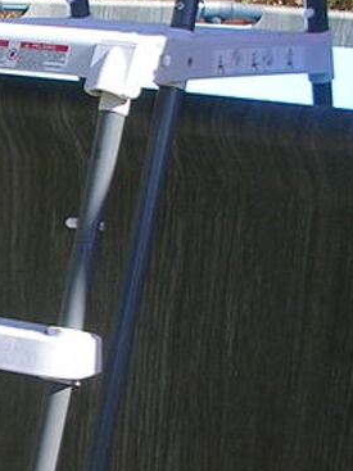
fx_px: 1877
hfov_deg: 10.4
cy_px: 264
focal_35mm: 138
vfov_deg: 14.3
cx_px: -144
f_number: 2.8
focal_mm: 5.8
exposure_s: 1/468
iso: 50
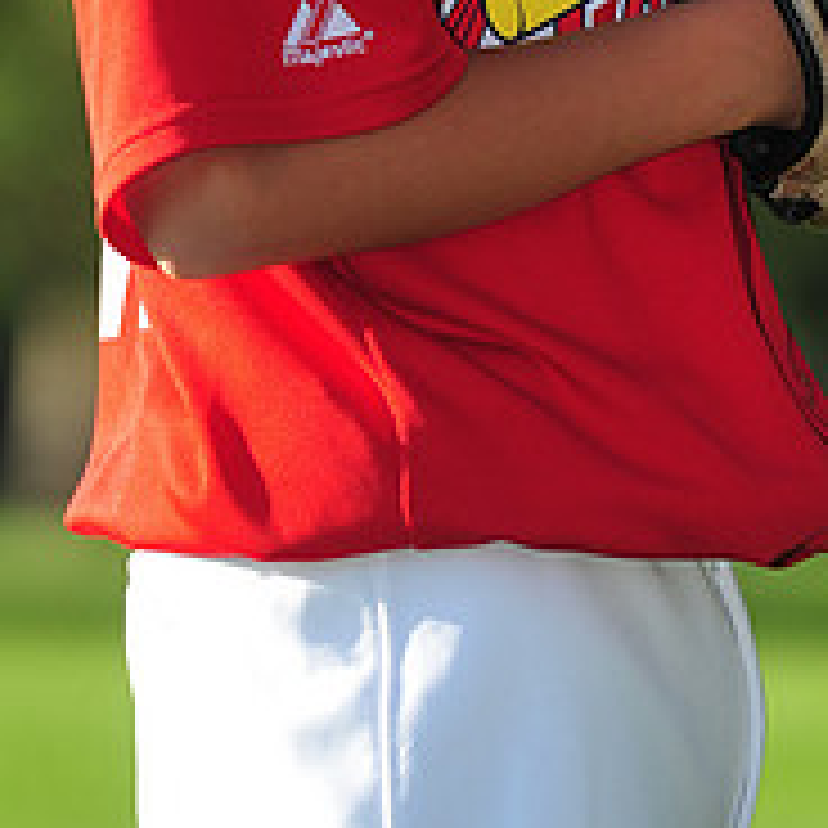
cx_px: 508
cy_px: -220
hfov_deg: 3.7
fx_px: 12692
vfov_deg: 3.7
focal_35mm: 469
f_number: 5
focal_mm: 175
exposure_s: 1/800
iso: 200
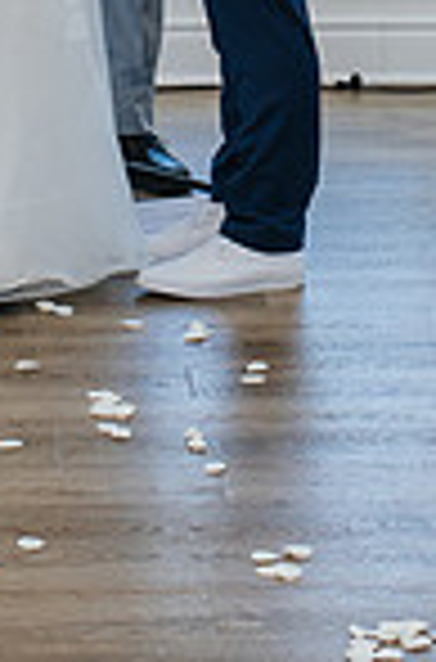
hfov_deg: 7.1
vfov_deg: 10.6
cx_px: 196
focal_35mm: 191
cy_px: -153
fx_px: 3494
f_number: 3.5
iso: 280
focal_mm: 35
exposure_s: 1/200
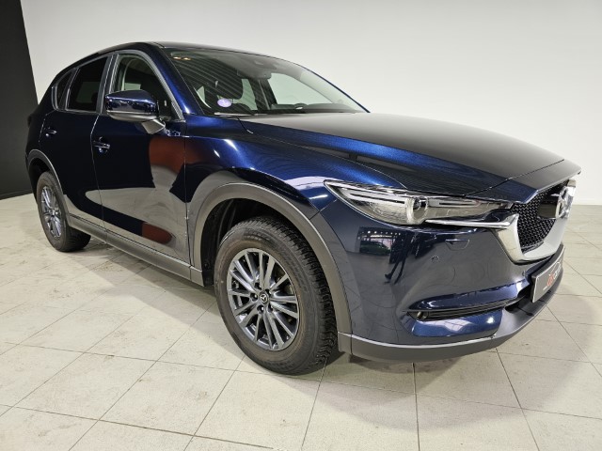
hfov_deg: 73.9
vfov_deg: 58.9
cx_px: 301
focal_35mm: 23
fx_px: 400
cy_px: 226
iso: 100
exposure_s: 1/100
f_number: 1.7
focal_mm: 6.3
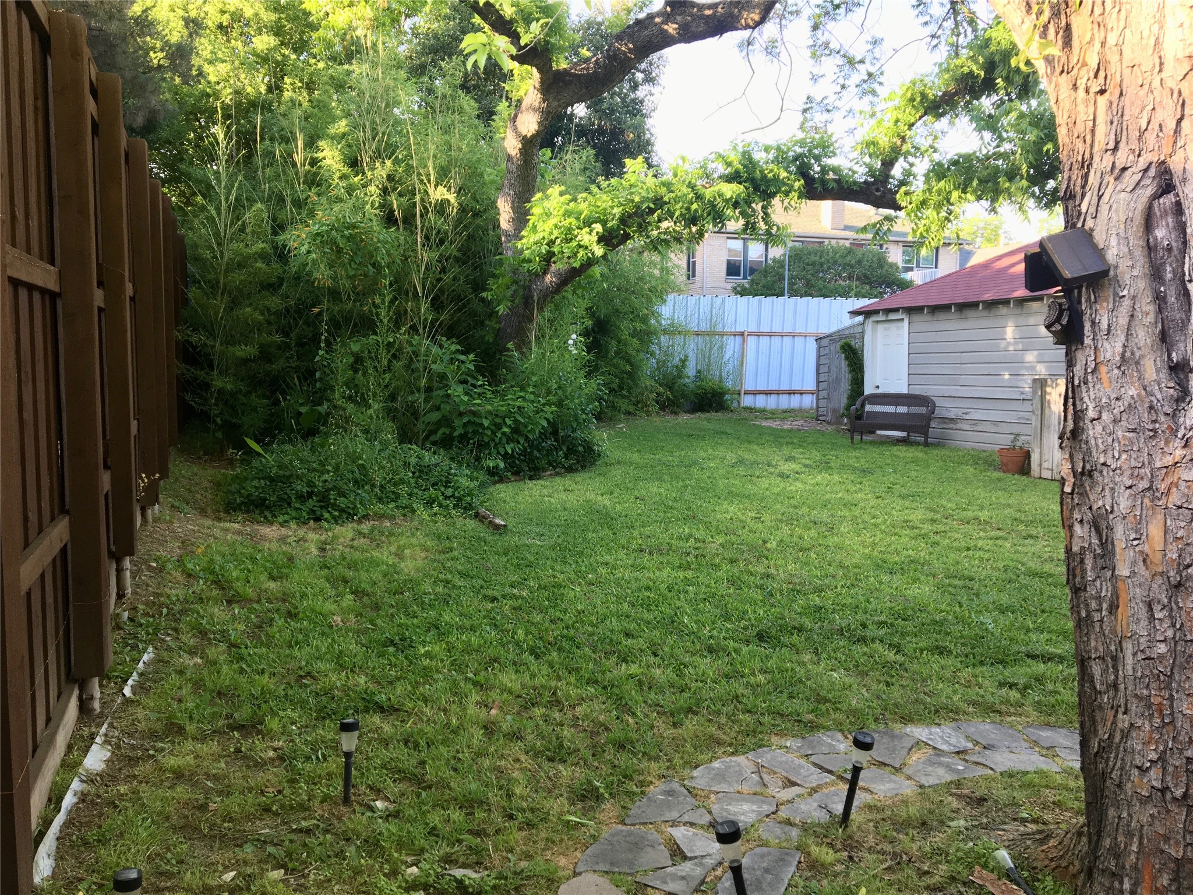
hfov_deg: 61.7
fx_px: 999
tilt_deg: -4.0
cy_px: 448
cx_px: 596
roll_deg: -0.1
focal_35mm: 29
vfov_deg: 48.2
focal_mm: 4.15
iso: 40
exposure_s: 1/120
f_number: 2.2
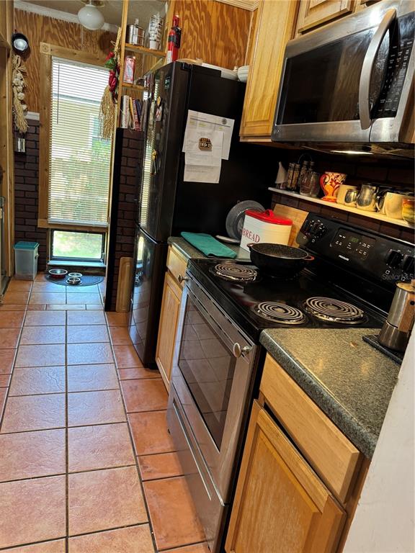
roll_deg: -8.7
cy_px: 276
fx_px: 384
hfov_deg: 56.8
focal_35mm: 24
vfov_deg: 71.6
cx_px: 208
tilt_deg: -16.4
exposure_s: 1/60
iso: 250
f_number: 1.78
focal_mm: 6.76
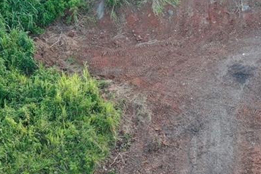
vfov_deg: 11.9
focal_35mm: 115
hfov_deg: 17.7
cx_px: 179
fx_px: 834
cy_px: 102
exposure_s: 1/30
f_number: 2.8
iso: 100
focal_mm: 10.26
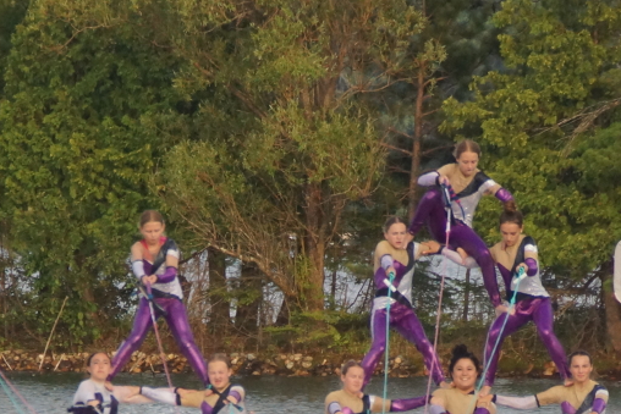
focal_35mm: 737
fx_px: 12716
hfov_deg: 2.8
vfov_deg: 1.9
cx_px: 189
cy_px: 371
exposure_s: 1/400
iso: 1000
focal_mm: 250
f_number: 6.3
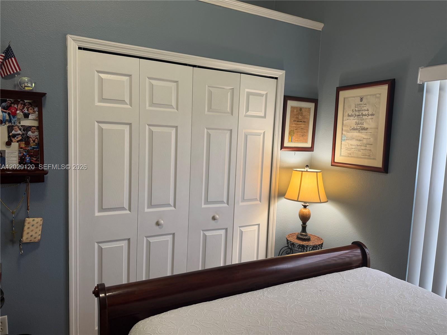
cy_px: 168
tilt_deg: -5.9
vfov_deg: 56.8
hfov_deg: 71.6
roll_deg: -2.0
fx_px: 310
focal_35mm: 24
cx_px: 224
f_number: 1.78
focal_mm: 6.76
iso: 125
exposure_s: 1/60
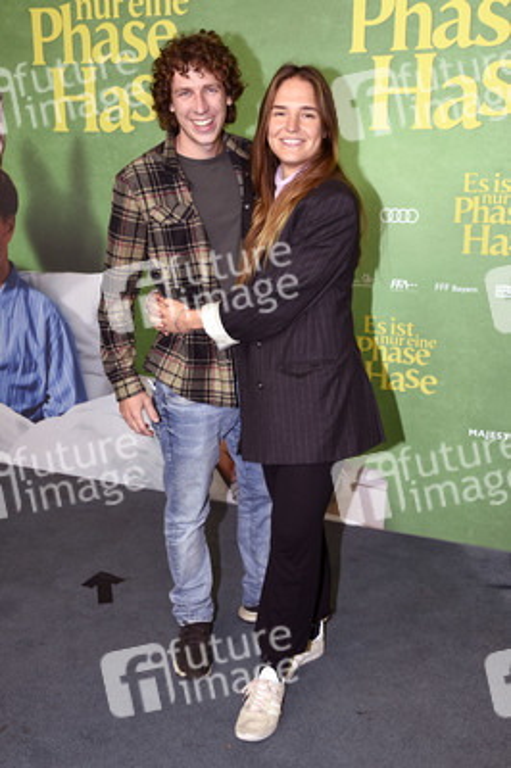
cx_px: 256
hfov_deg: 35.0
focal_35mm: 38
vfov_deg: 50.7
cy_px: 384
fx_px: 810
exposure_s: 1/125
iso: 500
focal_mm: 38
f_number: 6.3
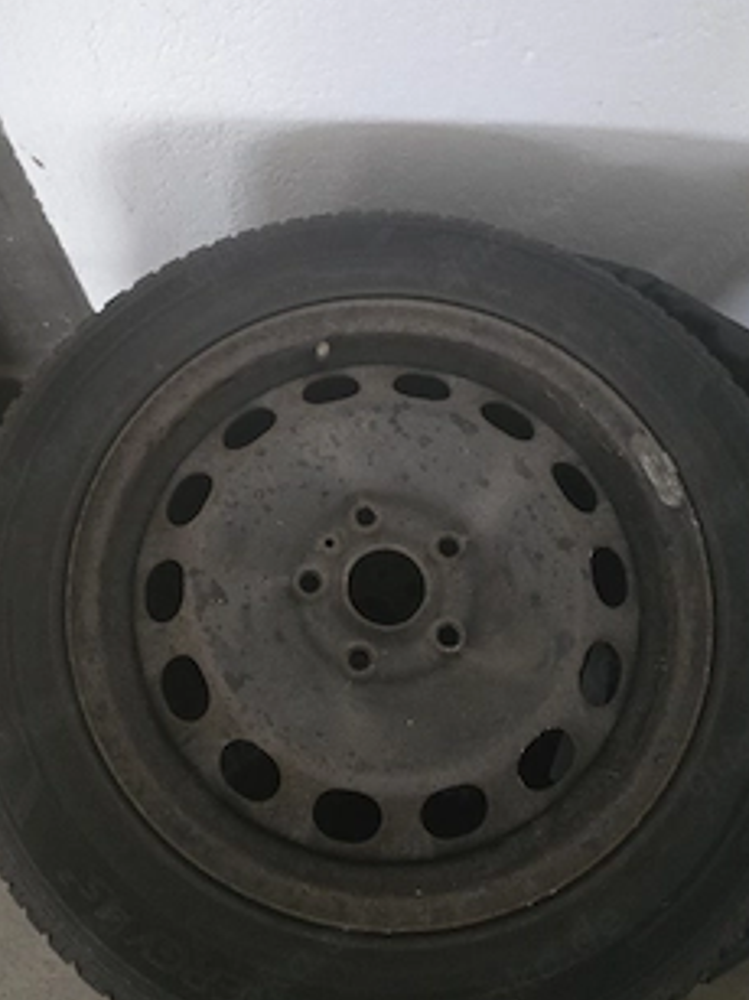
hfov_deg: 46.7
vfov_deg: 60.0
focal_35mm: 30
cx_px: 348
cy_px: 505
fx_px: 866
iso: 2000
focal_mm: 6.3
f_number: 1.7
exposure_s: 1/16.7
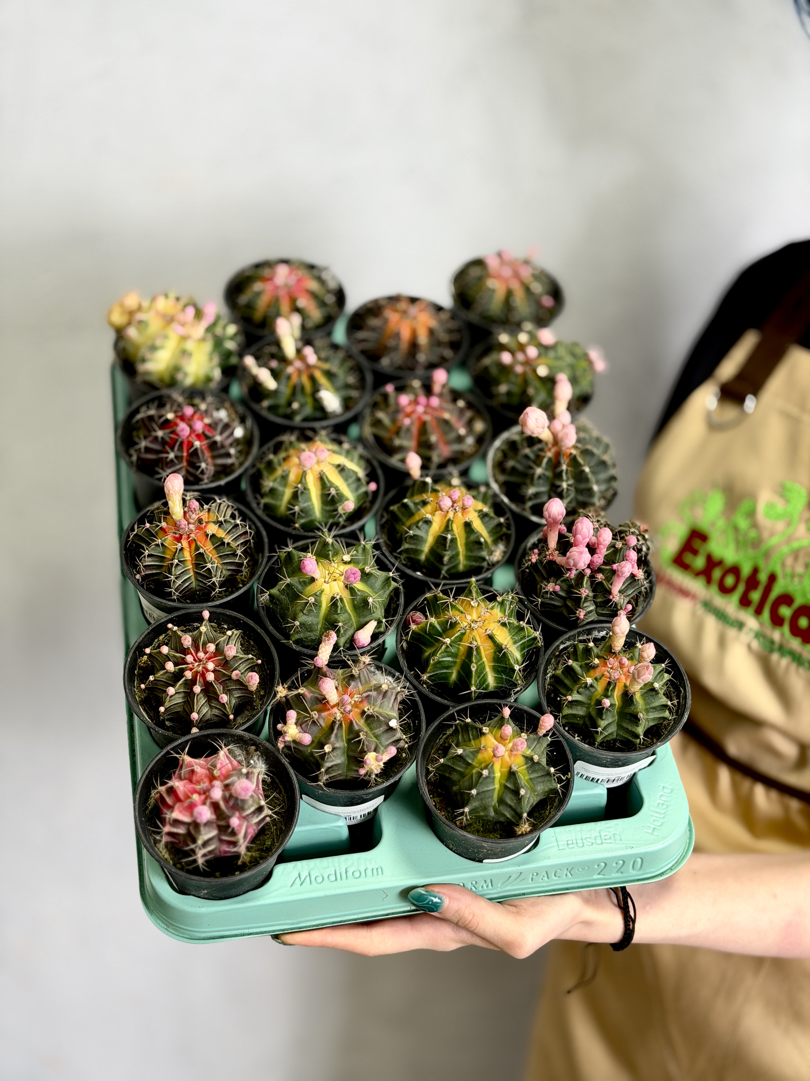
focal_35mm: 48
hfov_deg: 30.3
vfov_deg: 39.7
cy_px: 540
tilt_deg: -16.9
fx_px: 1498
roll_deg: -2.4
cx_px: 405
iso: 64
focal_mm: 6.76
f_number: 1.78
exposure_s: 1/121
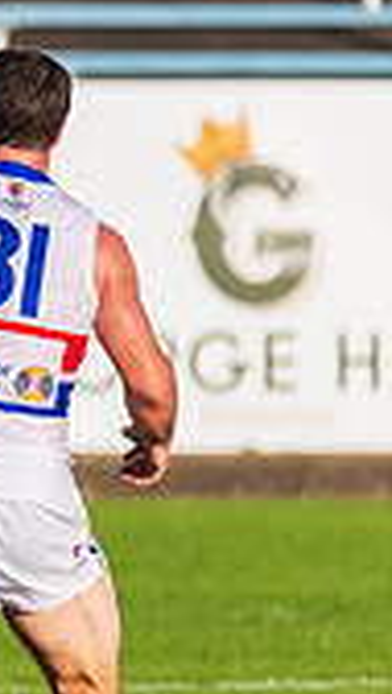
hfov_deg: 0.5
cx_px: -766
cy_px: 259
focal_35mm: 2342
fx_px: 43104
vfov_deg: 0.9
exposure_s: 1/6400
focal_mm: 600
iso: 1000
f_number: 6.3
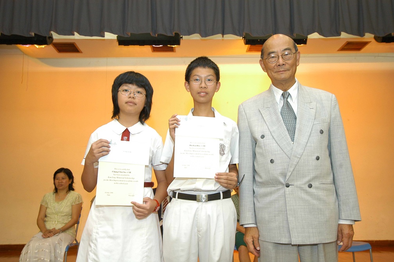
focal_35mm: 33
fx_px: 361
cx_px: 197
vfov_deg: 39.9
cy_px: 131
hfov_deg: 57.3
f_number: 4
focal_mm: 22
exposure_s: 1/50
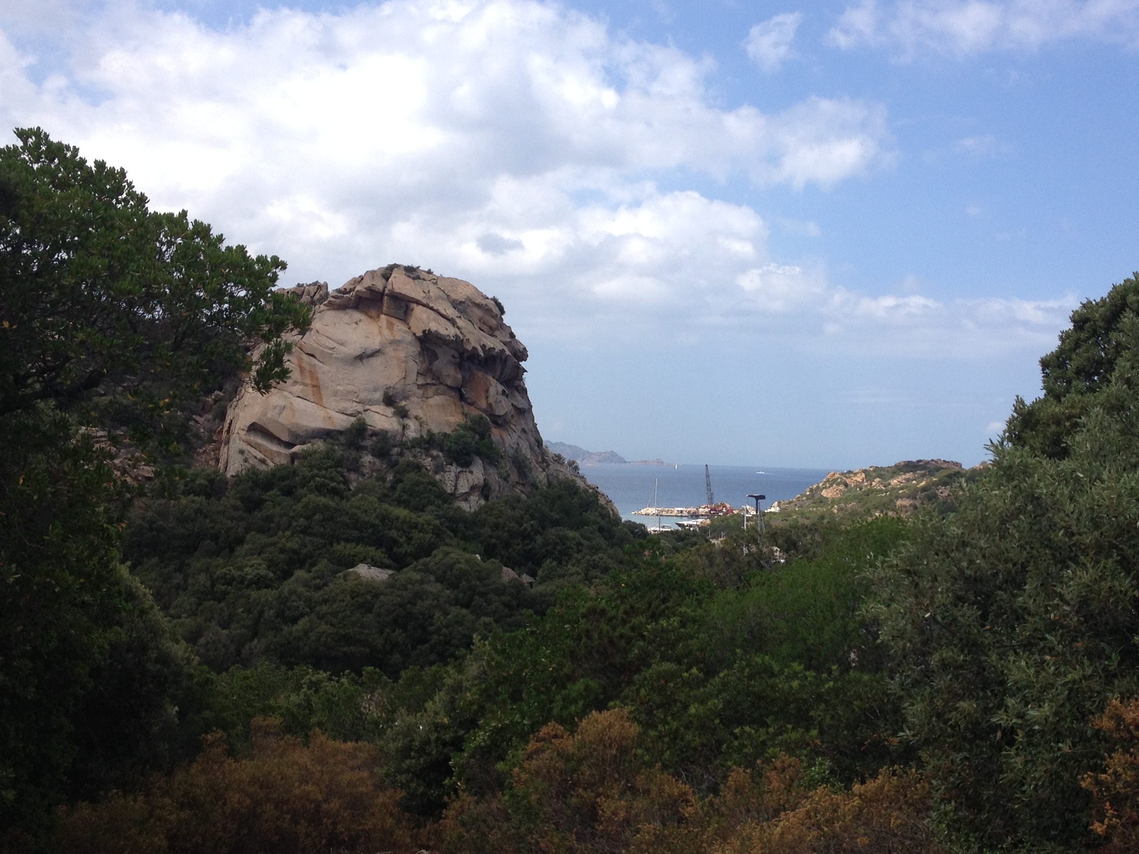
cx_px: 671
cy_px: 457
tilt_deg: -2.3
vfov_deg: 28.6
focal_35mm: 51
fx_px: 1678
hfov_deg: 37.4
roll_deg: -1.2
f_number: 2.4
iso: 50
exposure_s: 1/1416
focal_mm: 4.28
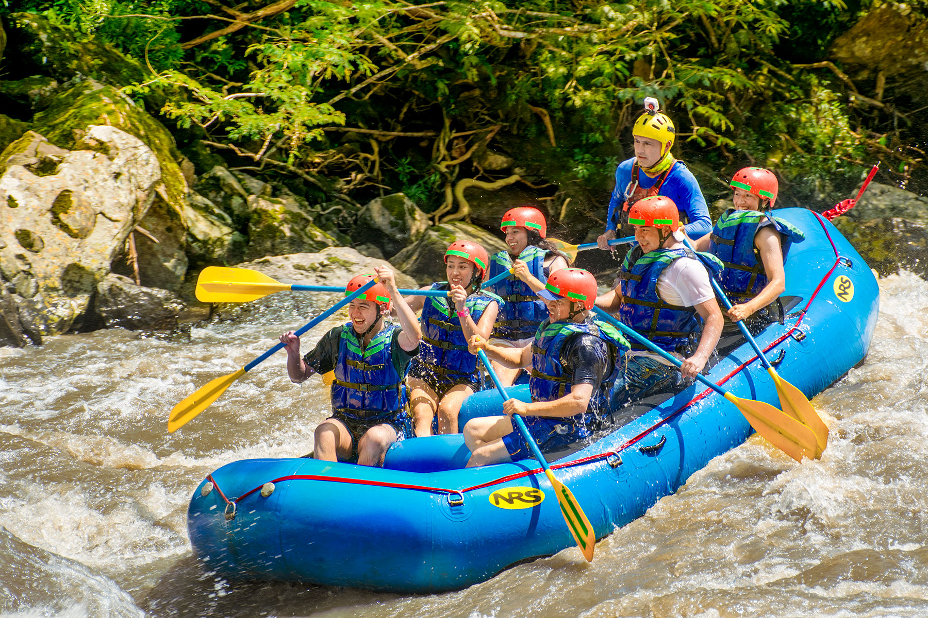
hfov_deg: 17.1
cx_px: 464
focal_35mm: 120
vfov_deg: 11.4
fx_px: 3093
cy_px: 309
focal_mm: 80
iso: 100
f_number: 5.3
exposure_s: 1/320
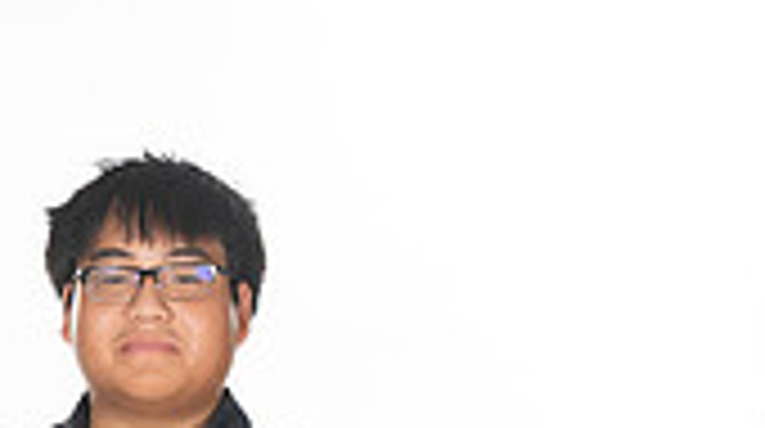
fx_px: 2815
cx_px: 126
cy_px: 955
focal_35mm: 139
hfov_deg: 15.4
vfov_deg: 8.1
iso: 800
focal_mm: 50
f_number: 7.1
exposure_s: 1/320
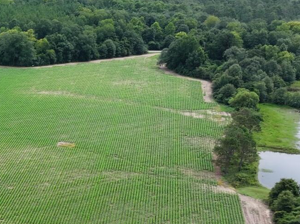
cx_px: -250
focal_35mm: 110
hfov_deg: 15.3
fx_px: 952
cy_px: 242
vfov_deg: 13.2
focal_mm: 12.29
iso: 100
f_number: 8
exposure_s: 1/120
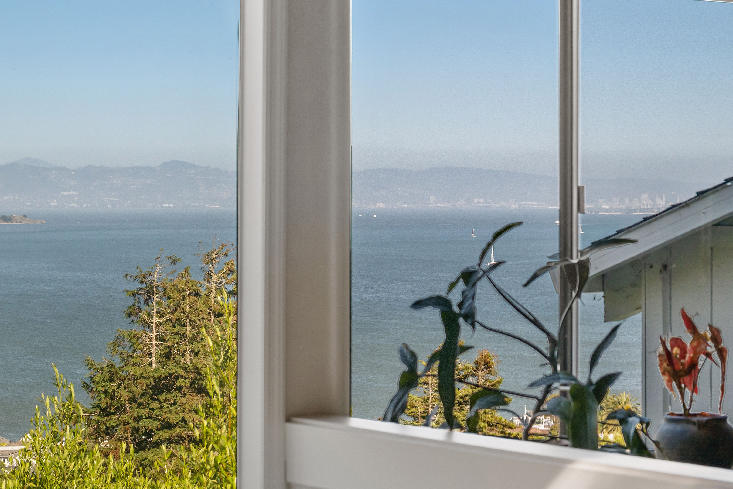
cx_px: 335
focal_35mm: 100
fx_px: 2036
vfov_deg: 13.7
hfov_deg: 20.4
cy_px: 243
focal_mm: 47
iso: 400
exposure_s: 1/400
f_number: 5.3
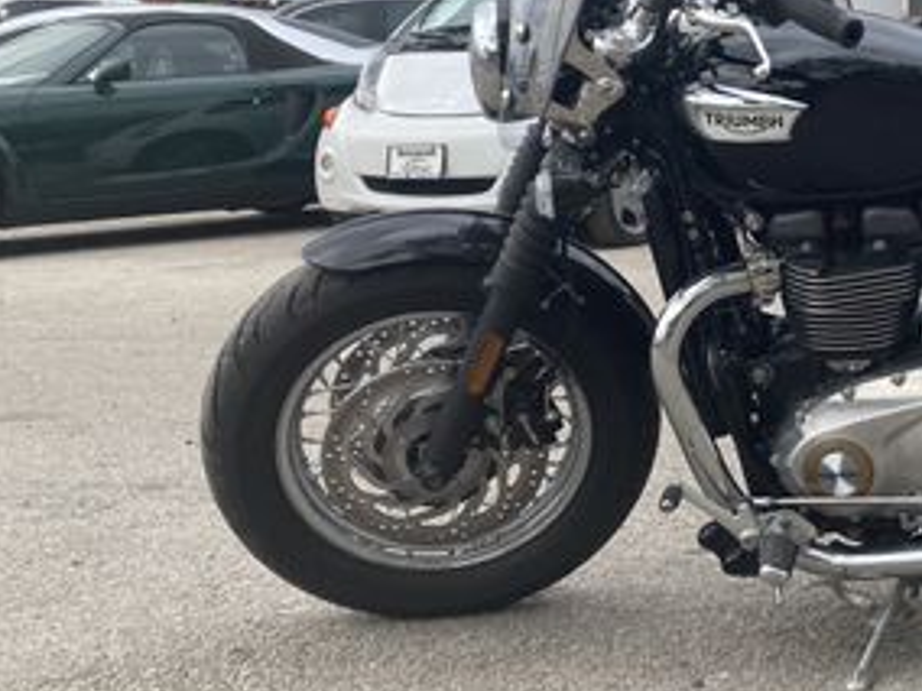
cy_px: 162
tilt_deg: -2.0
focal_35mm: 63
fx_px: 1678
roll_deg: +0.4
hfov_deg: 28.3
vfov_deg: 23.0
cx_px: 977
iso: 20
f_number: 1.8
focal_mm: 3.99
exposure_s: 1/506
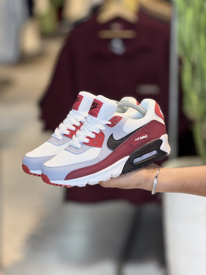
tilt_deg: -12.3
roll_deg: -0.2
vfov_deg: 16.4
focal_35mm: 120
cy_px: 138
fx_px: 952
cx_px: 103
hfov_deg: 12.3
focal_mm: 15.66
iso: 125
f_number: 2.8
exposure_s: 1/100
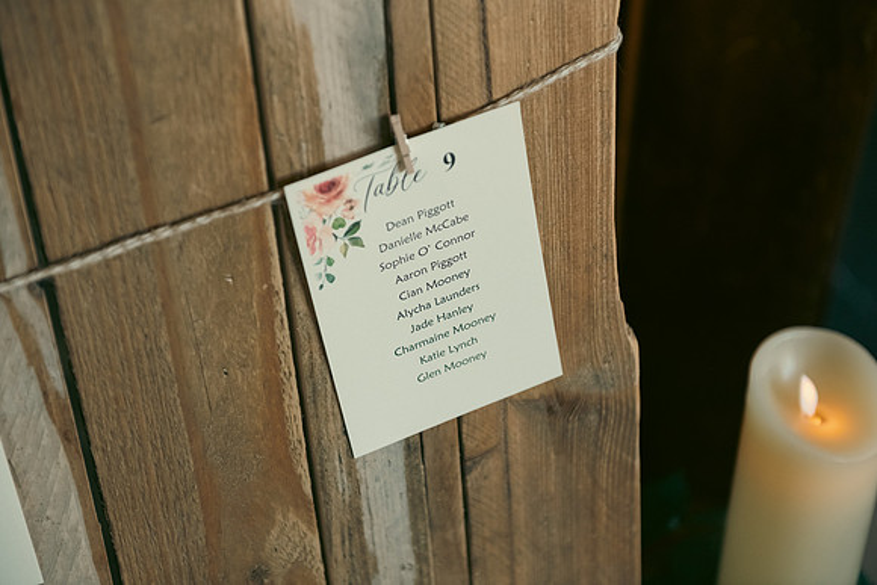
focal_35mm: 70
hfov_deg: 28.8
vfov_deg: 19.5
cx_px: 438
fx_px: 1706
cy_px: 292
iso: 640
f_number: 3.5
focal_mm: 70
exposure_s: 1/1000
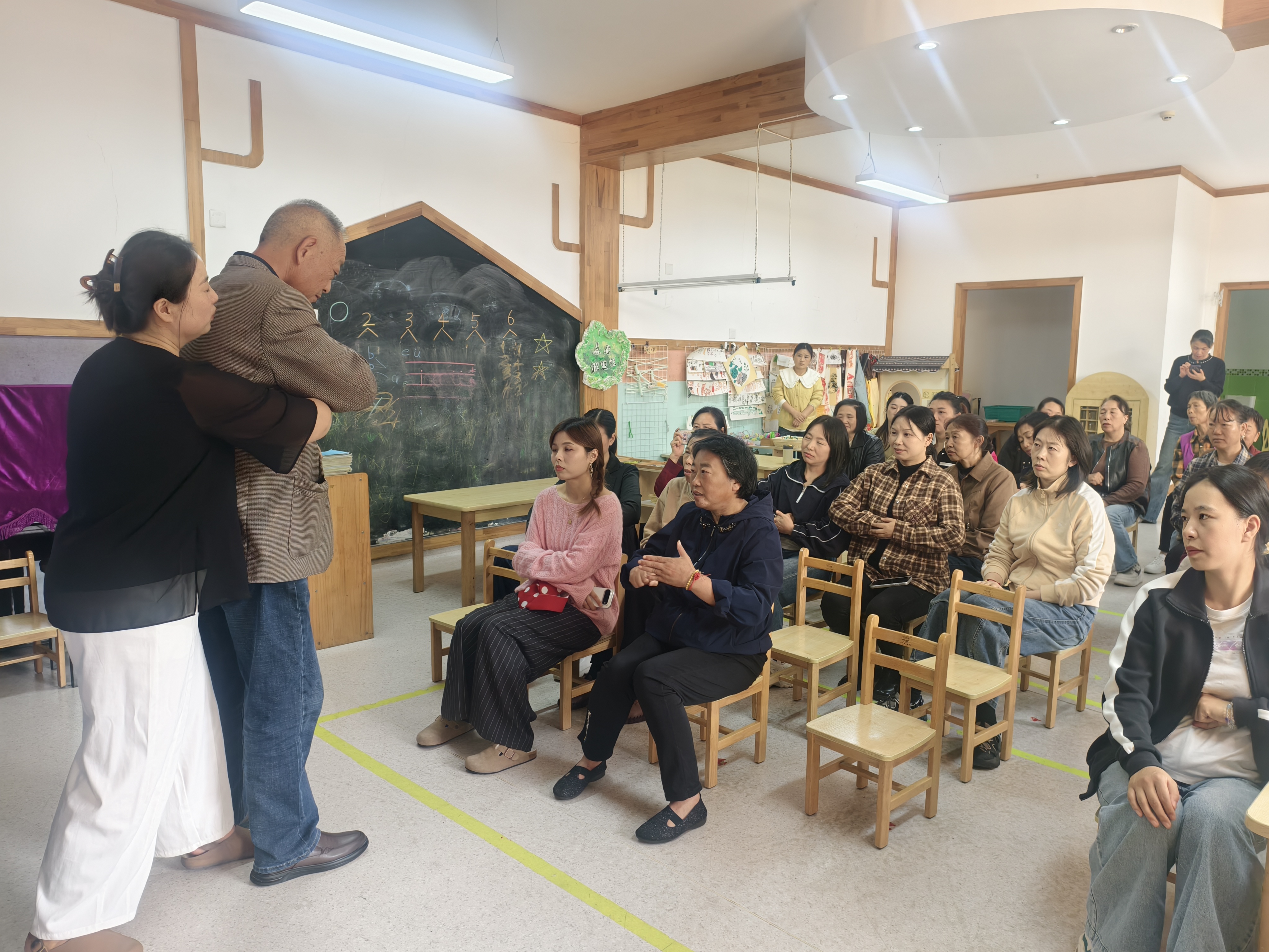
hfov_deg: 73.9
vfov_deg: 58.9
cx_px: 634
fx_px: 843
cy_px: 476
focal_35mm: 23
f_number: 1.57
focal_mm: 6.54
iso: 268
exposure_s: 1/100
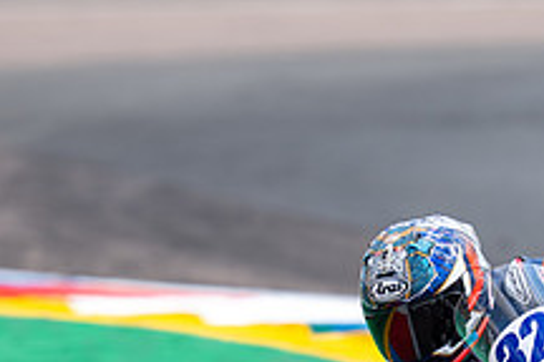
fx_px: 18676
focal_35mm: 1236
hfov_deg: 1.7
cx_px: 499
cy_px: 356
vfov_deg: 1.1
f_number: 4
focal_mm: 400
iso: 64
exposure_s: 1/500
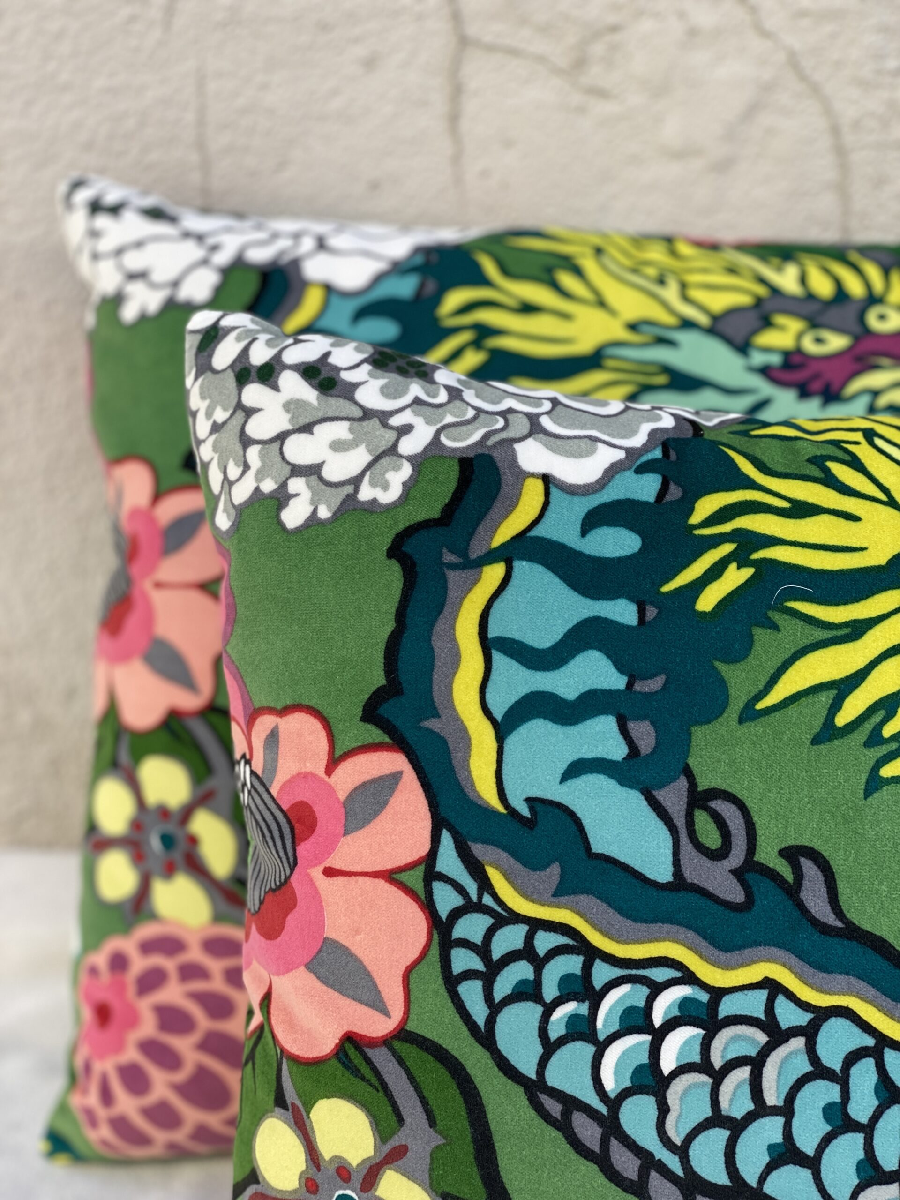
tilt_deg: -23.1
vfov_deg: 36.8
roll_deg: -2.0
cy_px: 600
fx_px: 1803
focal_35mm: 52
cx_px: 450
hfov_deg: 28.0
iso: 20
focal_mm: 6
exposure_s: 1/131
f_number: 2
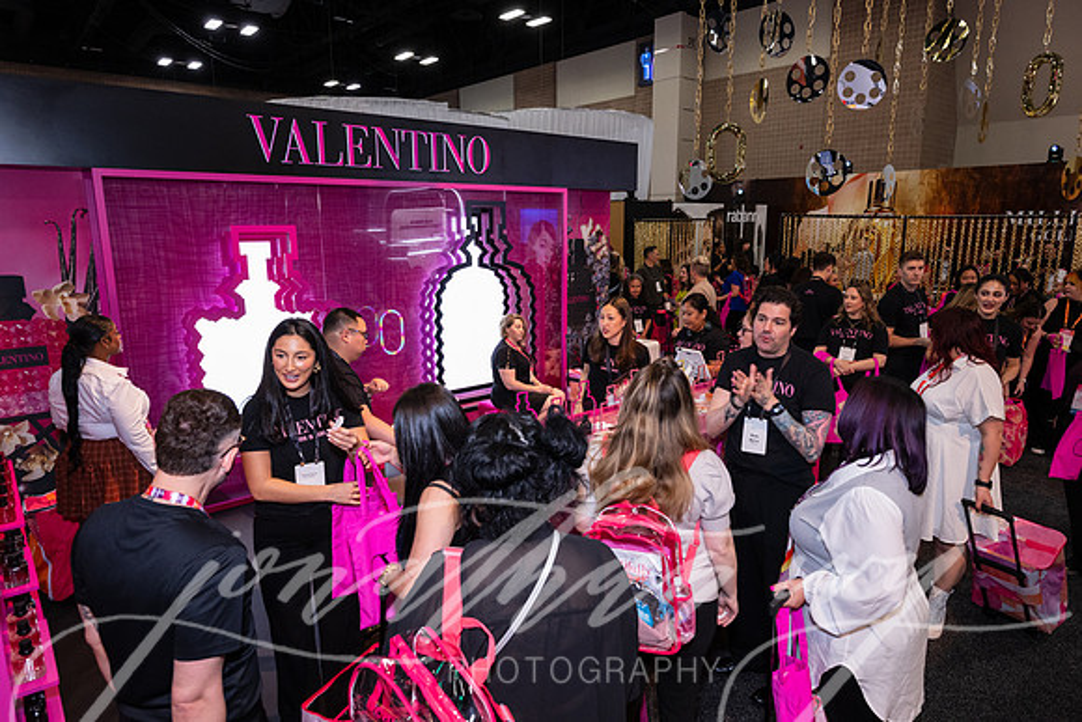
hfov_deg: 79.9
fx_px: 646
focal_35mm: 22
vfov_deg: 58.4
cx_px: 541
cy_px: 361
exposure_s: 1/100
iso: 2000
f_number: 5.6
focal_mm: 21.5
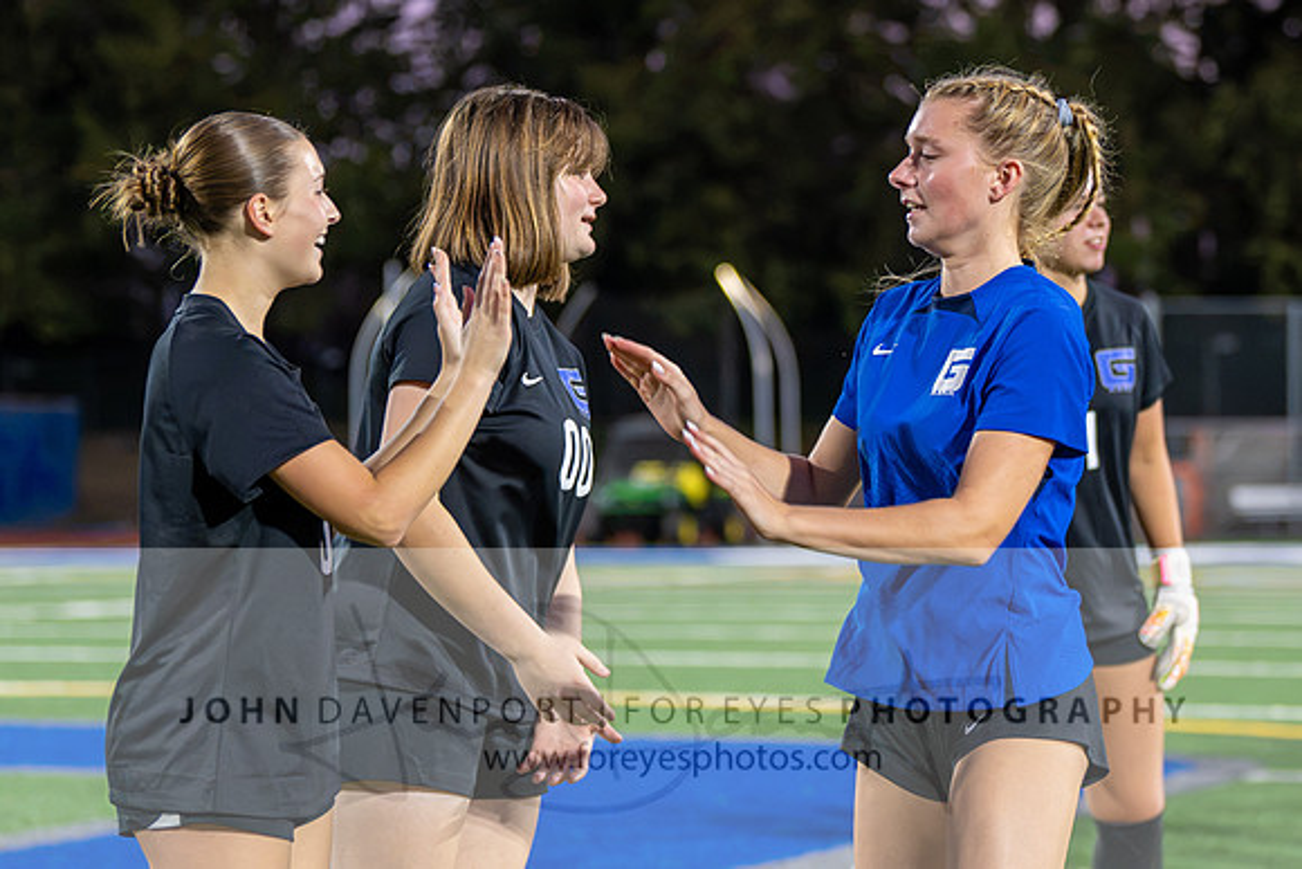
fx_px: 5235
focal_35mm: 145
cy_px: 388
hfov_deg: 14.2
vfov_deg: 9.5
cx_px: 884
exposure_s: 1/500
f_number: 2.8
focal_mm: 90
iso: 5600
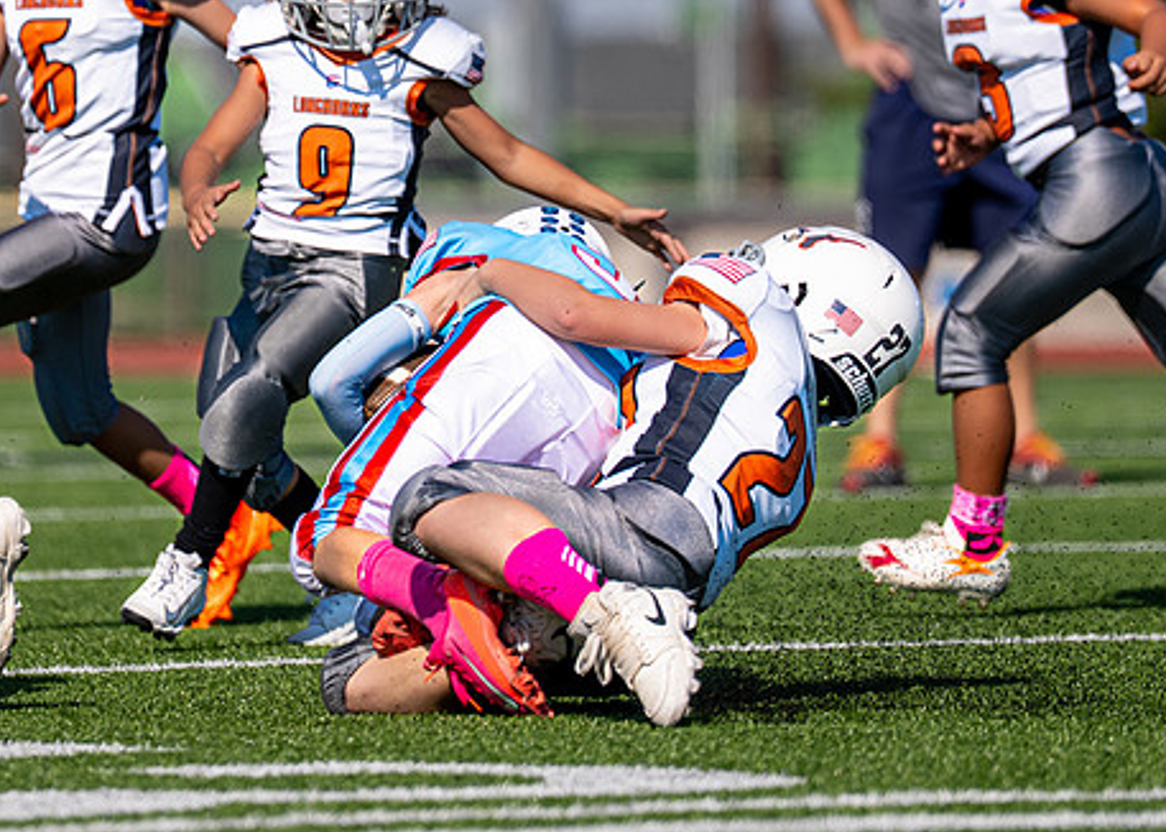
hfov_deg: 4.7
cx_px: 470
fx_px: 14233
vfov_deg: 3.3
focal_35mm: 430
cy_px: 49
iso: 100
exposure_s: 1/3200
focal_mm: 200
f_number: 2.8
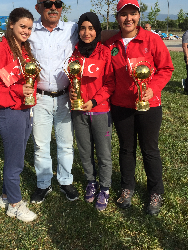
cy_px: 99
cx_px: 74
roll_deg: +1.6
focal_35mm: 37
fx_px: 268
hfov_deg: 38.5
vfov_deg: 49.8
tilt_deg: -13.2
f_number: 2.2
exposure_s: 1/2083
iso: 32
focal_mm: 4.15
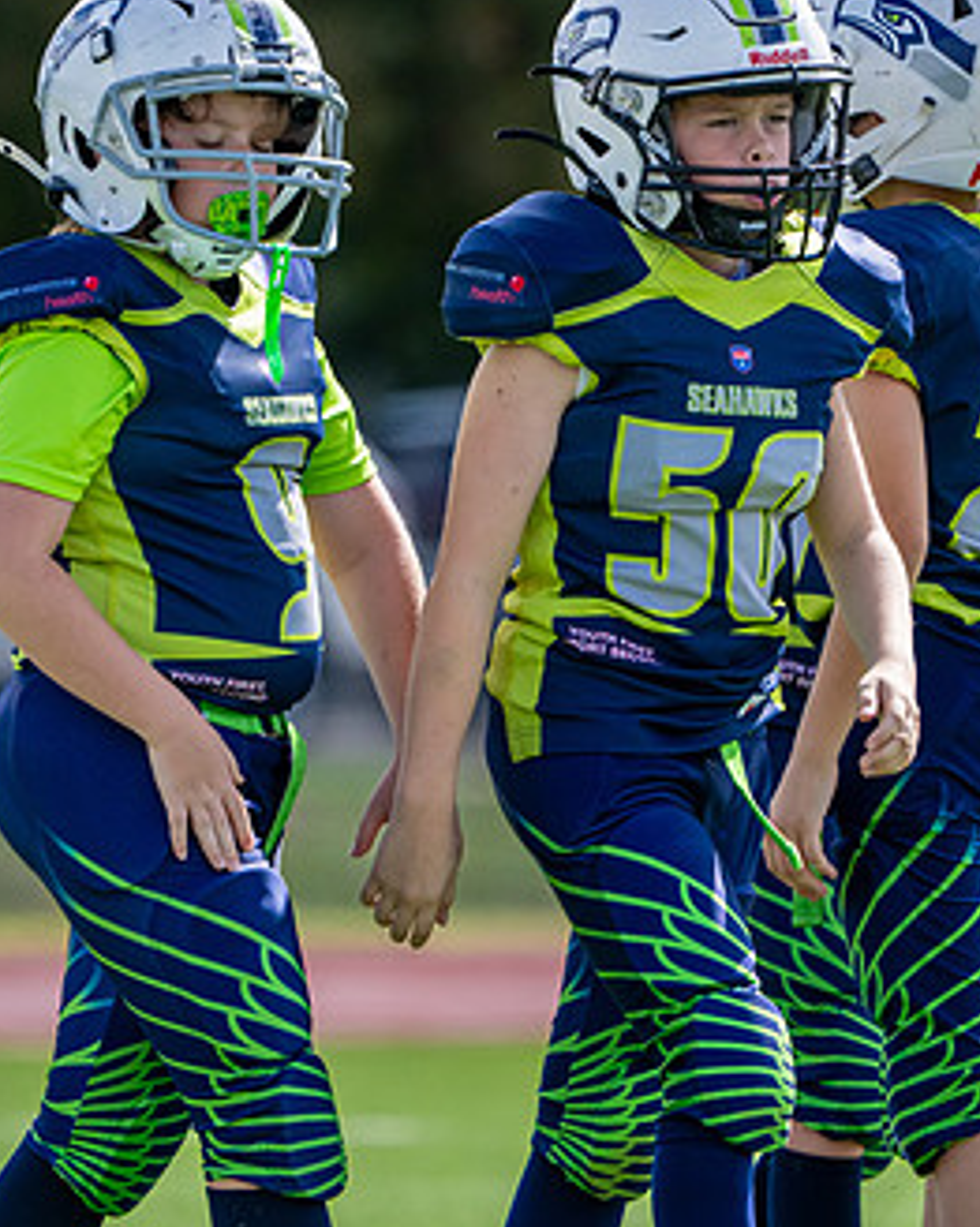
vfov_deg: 2.6
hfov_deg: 2.1
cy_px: 528
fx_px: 26926
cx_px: 706
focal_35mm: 742
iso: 640
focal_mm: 400
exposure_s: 1/2500
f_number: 5.6
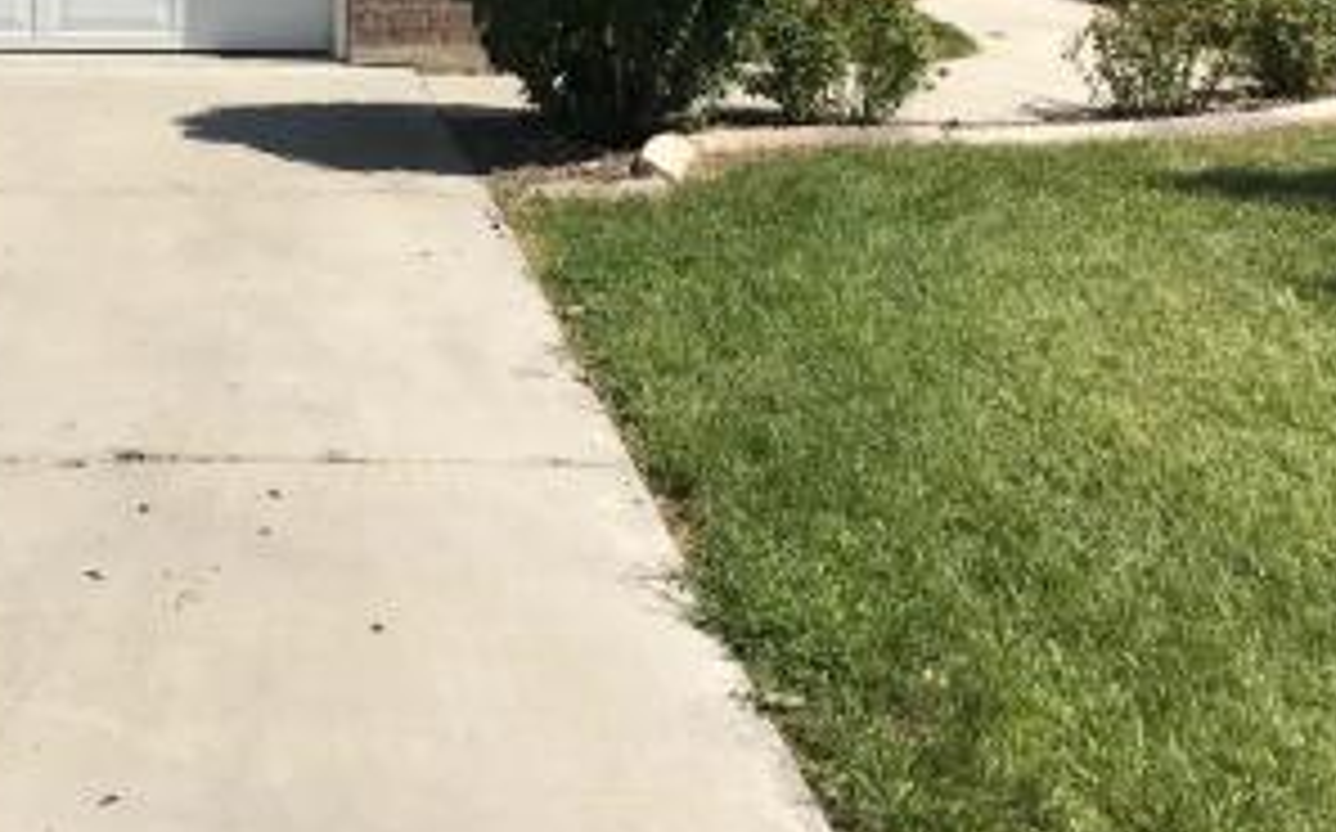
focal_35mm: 64
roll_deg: -0.2
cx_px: 292
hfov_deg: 31.3
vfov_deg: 19.0
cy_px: -193
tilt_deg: -0.6
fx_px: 2328
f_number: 1.8
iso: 20
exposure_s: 1/2907
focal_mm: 3.99
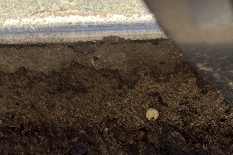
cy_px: 469
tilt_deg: -67.1
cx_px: 337
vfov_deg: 7.0
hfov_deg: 11.2
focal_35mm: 177
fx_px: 1146
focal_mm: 5.96
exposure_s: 1/338
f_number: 1.6
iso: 50
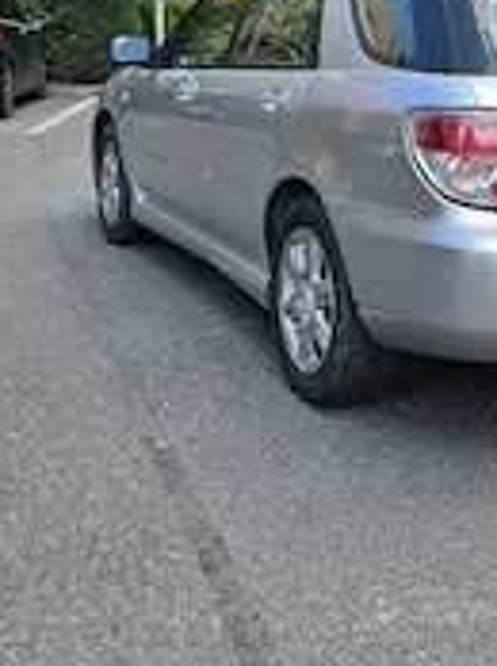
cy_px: 96
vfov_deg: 34.6
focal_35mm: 53
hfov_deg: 26.0
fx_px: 1017
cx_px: 497
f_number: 1.4
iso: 64
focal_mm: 6.5
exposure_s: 1/2000
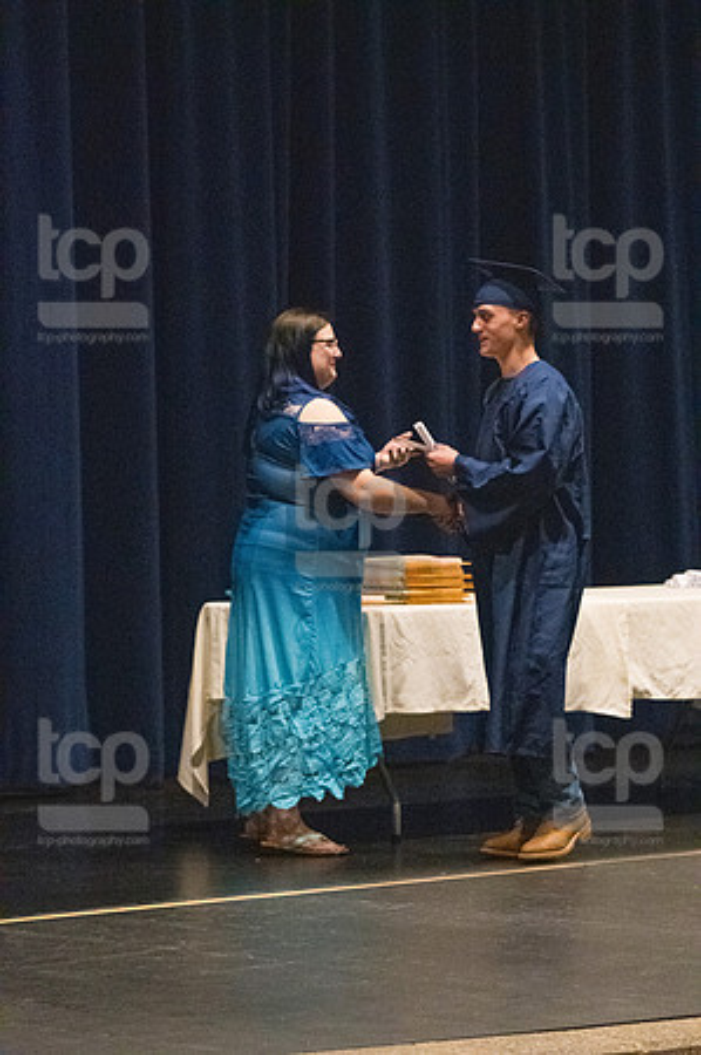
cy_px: 528
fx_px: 4596
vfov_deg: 13.1
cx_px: 350
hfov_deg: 8.7
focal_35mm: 157
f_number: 3.2
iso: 10000
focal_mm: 105
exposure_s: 1/400
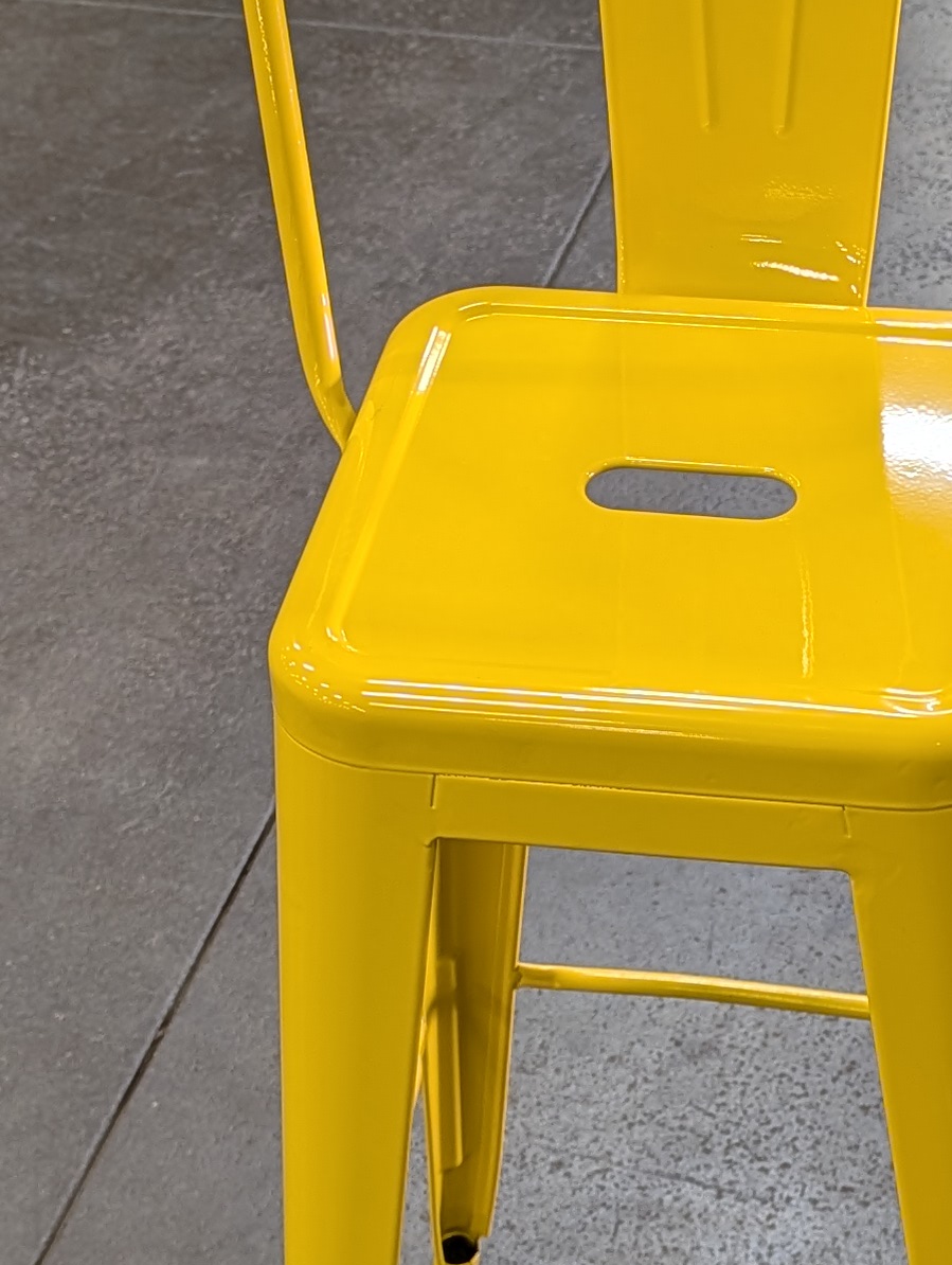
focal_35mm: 82
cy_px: 855
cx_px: 712
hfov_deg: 17.9
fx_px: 2999
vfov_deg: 23.7
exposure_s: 1/60
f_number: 1.68
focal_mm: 6.9
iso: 29
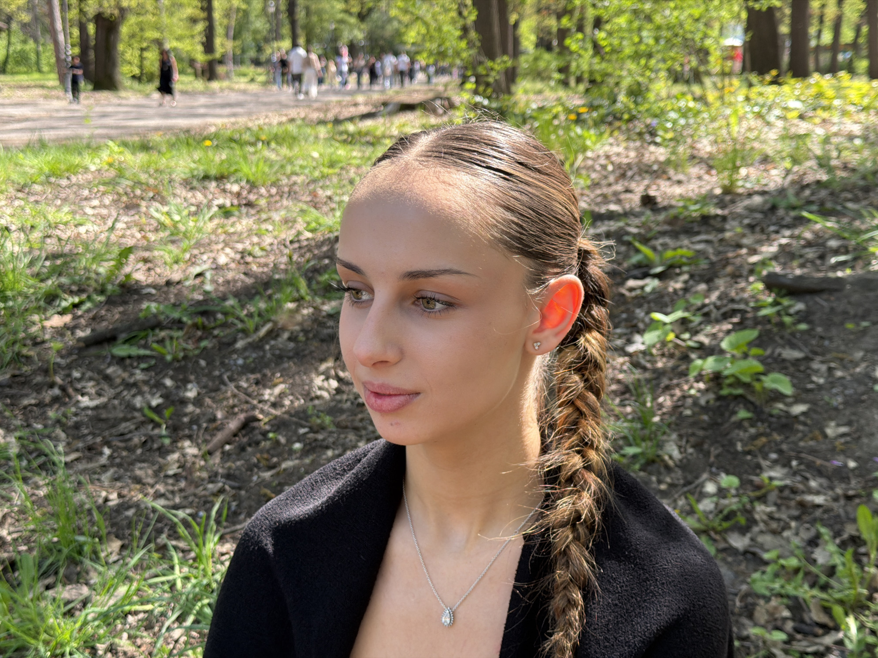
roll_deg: -0.9
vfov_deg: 30.3
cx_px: 439
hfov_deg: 39.7
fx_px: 1217
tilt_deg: -9.4
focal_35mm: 48
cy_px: 329
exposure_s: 1/396
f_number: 1.78
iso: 64
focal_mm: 6.76
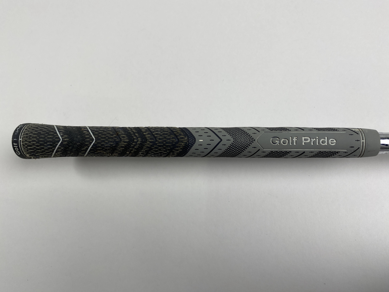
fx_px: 292
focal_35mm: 26
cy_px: 146
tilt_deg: -69.0
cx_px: 194
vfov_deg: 53.1
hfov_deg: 67.3
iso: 32
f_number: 1.8
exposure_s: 1/235
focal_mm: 4.25
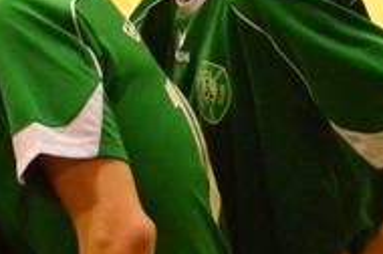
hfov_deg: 4.6
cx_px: -198
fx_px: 4705
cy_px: 151
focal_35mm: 443
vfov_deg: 3.1
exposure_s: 1/200
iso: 4000
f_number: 4.5
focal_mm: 70
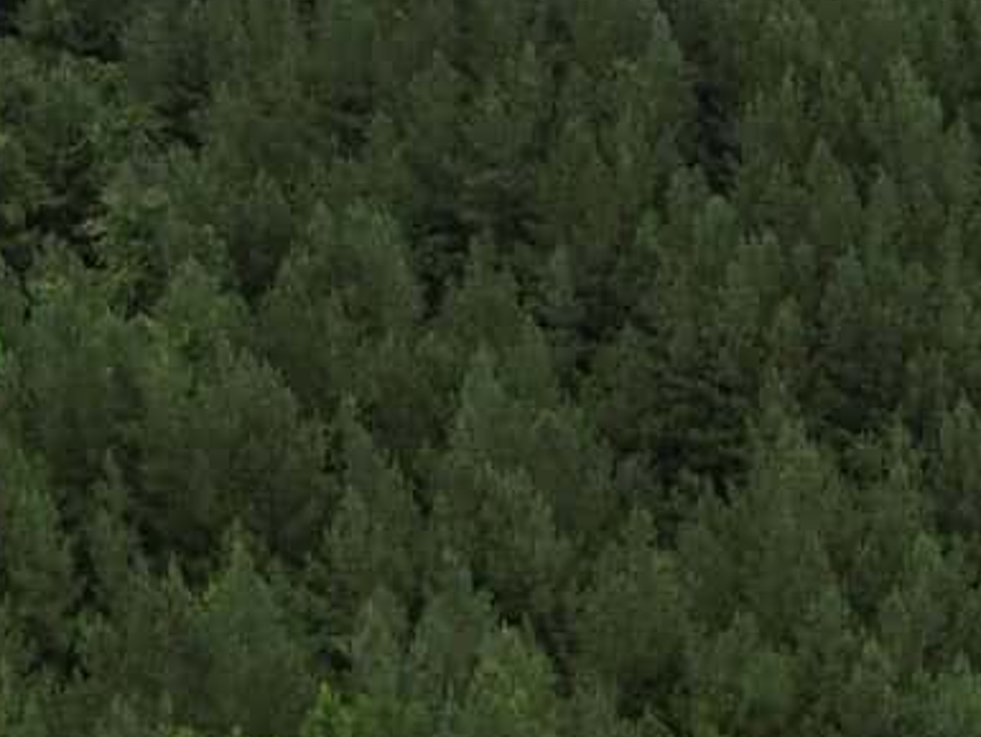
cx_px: 562
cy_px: 82
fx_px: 2410
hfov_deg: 23.0
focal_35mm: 85
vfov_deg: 17.1
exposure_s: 1/1500
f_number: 1.7
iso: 100
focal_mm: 6.7
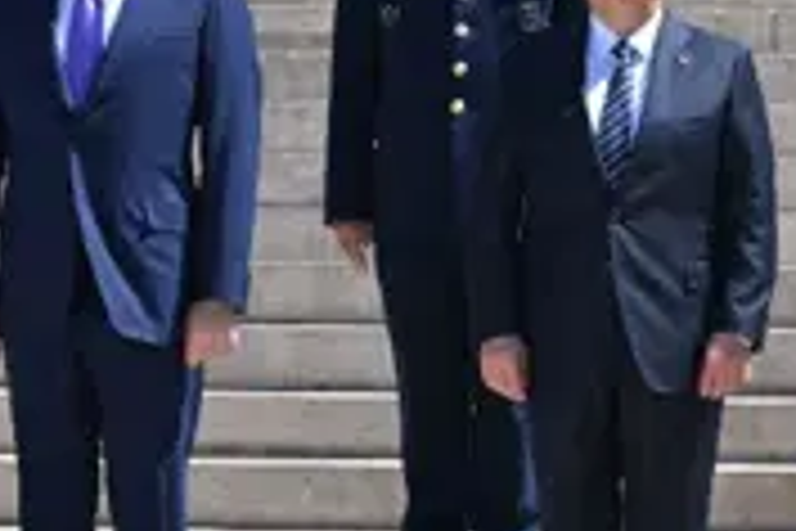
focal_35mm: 349
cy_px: 212
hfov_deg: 5.9
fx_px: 7716
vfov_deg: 3.9
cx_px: 1147
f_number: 4
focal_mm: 70
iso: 160
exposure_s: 1/1600
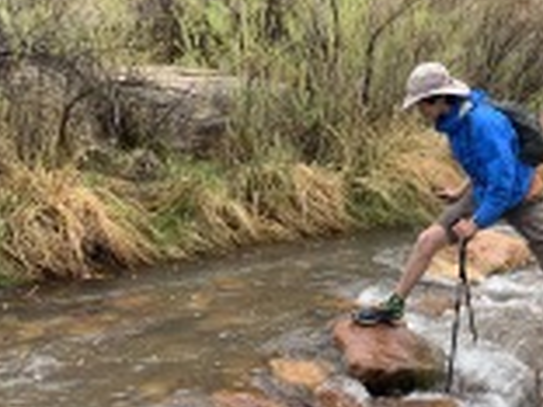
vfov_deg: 24.0
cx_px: 498
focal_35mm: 61
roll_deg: +1.7
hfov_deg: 30.2
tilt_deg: -9.3
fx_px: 957
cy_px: 254
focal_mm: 4.25
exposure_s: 1/235
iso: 25
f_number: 1.8
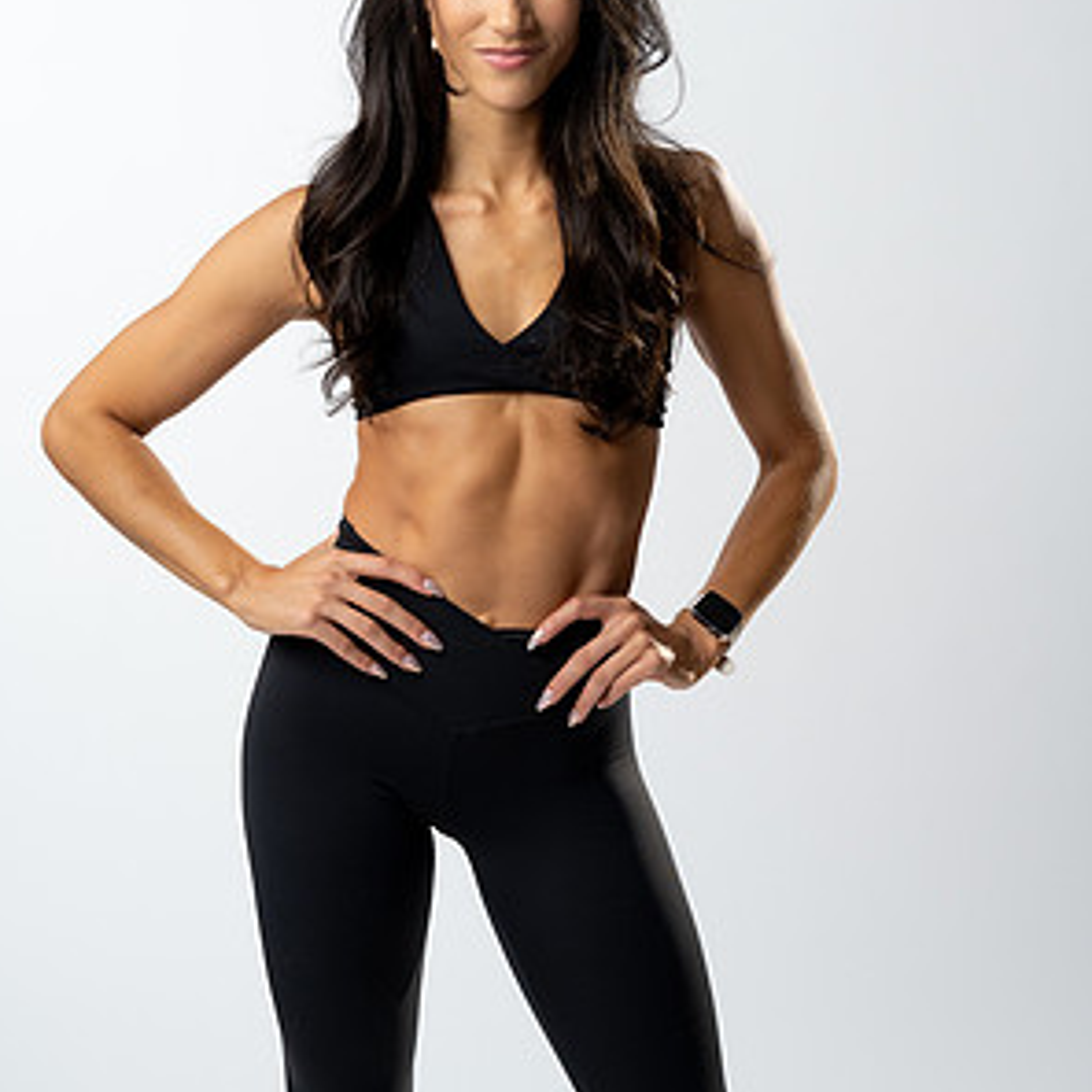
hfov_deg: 15.8
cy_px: 391
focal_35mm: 110
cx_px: 542
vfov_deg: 15.8
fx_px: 3926
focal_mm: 85
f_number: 3.5
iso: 400
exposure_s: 1/125
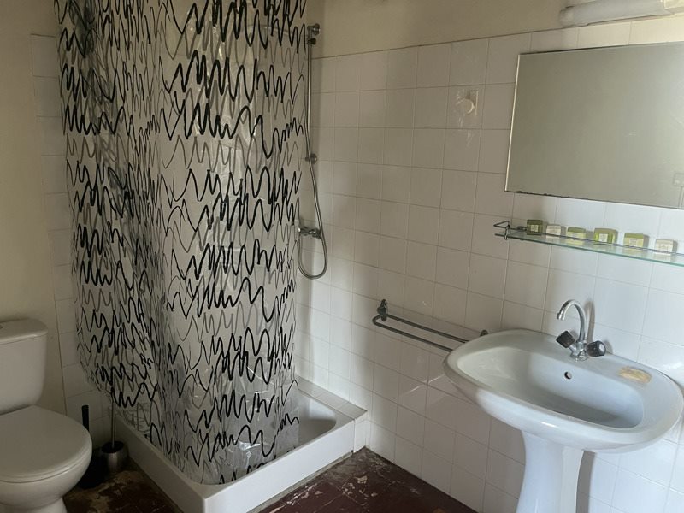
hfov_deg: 67.3
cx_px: 342
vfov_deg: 53.1
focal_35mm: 26
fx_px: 514
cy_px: 256
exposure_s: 1/54
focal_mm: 5.1
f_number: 1.6
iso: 500
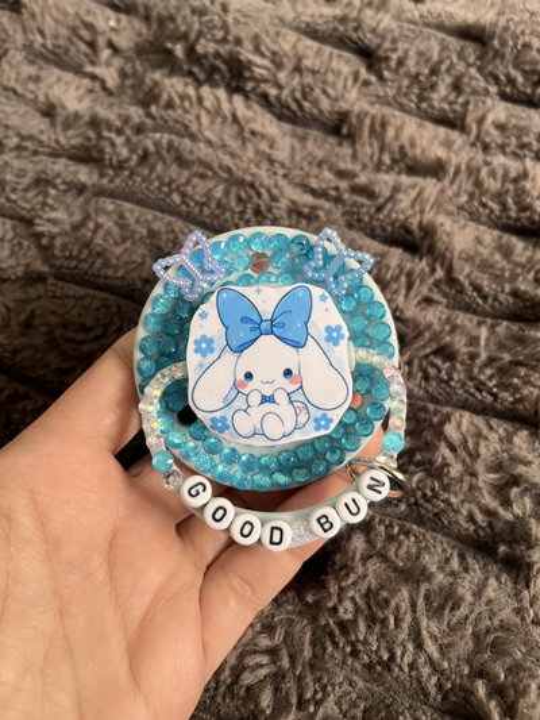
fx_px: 541
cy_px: 360
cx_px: 270
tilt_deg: -56.6
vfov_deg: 67.3
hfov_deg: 53.1
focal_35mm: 26
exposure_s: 1/60
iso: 160
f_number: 1.6
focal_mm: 5.1
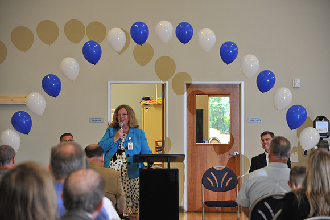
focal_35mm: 120
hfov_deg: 17.1
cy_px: 110
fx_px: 1099
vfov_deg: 11.4
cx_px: 165
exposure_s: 1/100
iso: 1250
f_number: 5.6
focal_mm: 120
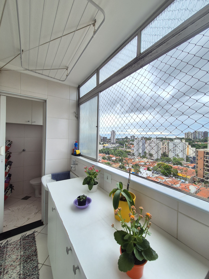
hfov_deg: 89.9
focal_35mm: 13
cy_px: 140
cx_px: 104
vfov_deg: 106.2
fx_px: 105
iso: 80
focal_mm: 2.2
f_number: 2.2
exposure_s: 1/60
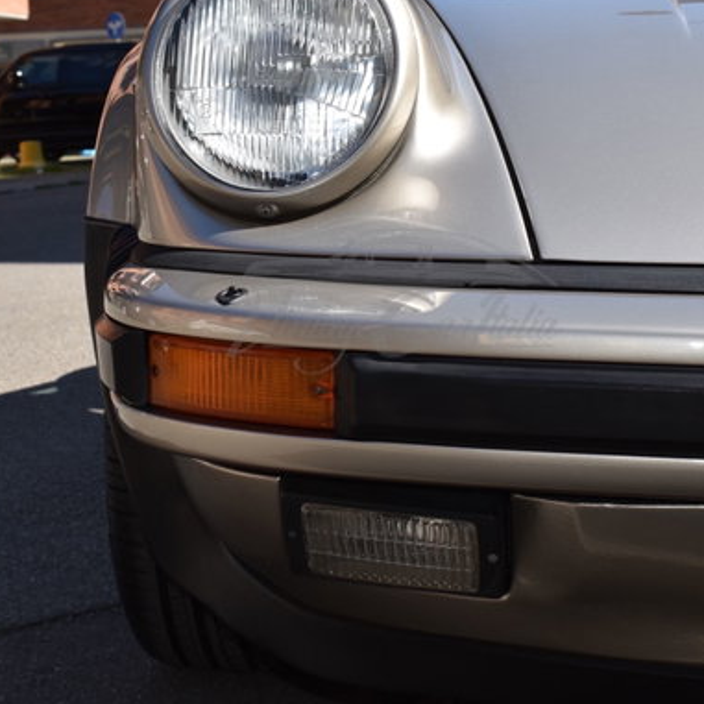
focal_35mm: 77
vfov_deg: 22.4
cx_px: 361
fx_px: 1772
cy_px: 290
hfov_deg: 22.5
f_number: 9
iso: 100
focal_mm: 30
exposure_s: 1/200
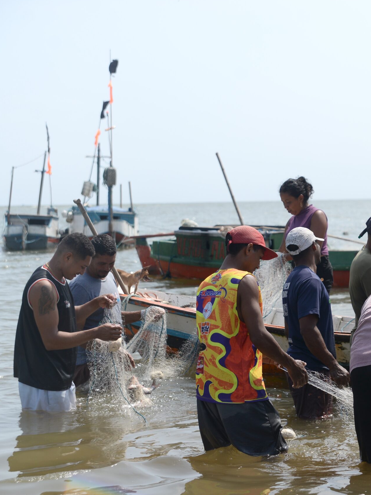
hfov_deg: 14.4
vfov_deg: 19.3
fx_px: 1458
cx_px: 292
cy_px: 247
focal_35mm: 102
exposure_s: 1/4000
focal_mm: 70
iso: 250
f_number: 4
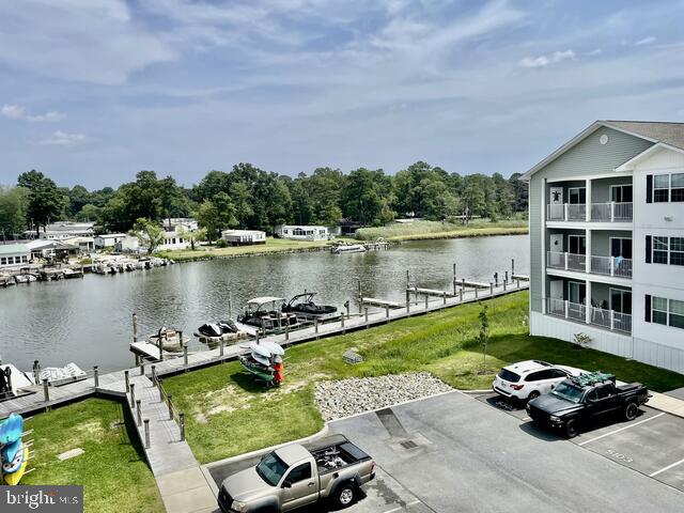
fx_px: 514
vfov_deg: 53.1
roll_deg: +2.1
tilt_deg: -4.3
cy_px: 256
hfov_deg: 67.3
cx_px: 342
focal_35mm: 26
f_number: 1.6
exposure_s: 1/5814
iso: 32
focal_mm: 4.2
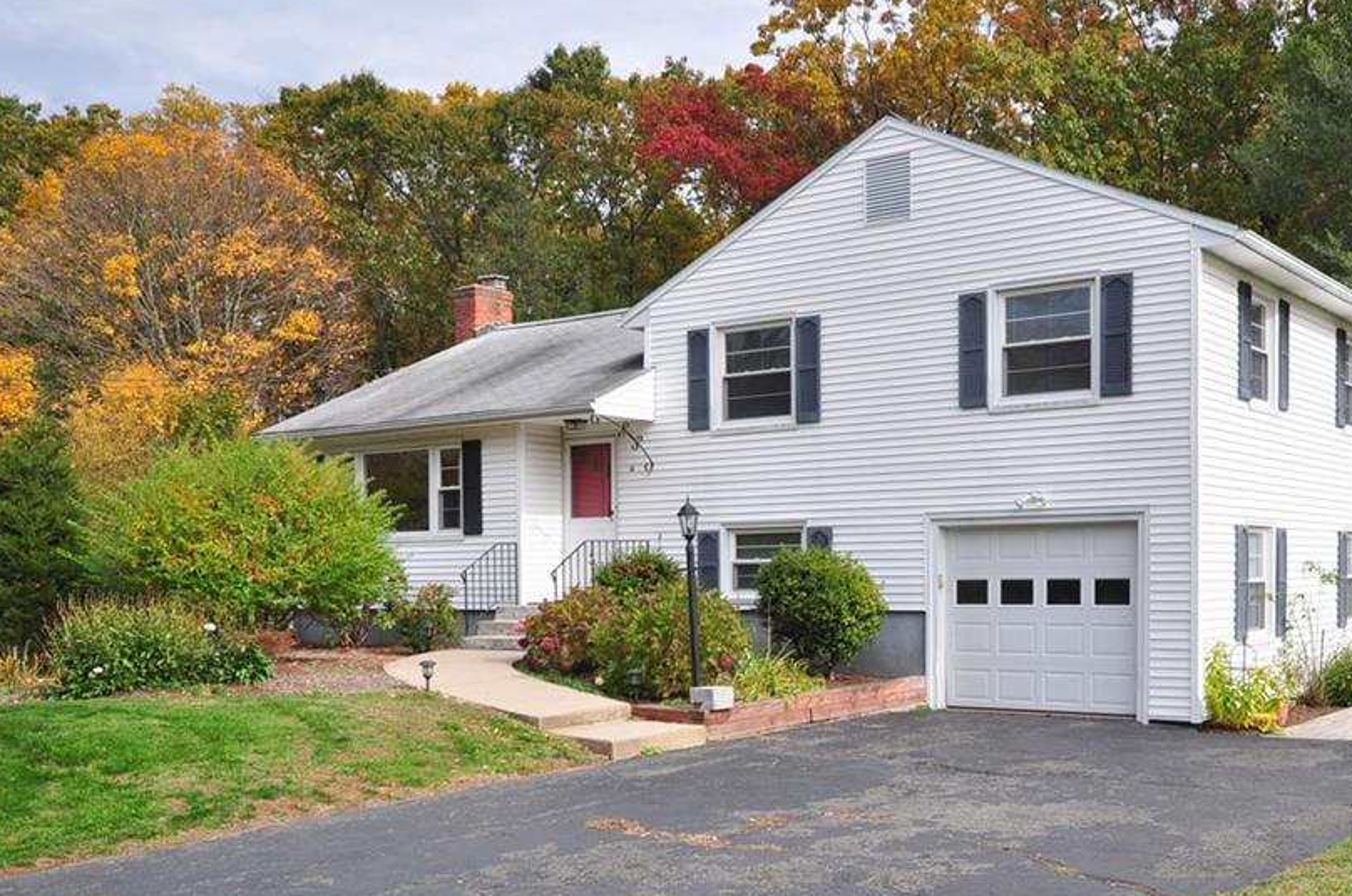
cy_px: 542
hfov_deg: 50.6
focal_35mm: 38
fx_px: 1425
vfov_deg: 34.8
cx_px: 760
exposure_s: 1/250
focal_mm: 20
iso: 200
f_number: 9
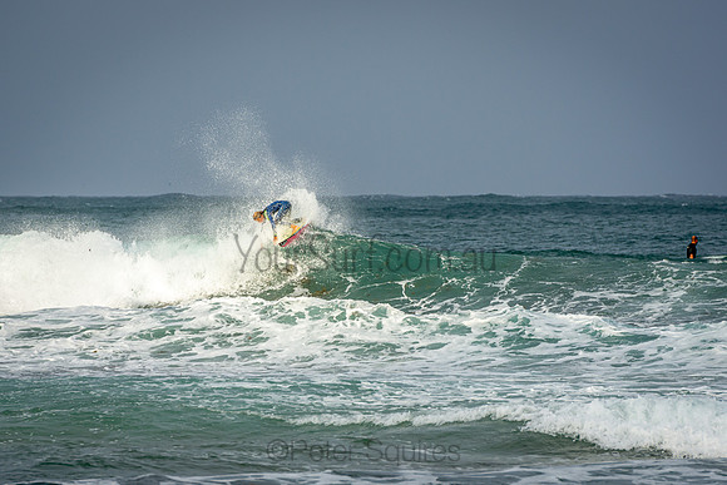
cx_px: 364
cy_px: 242
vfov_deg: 4.4
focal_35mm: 309
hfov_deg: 6.7
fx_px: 6244
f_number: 5.6
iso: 200
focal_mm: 200
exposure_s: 1/800
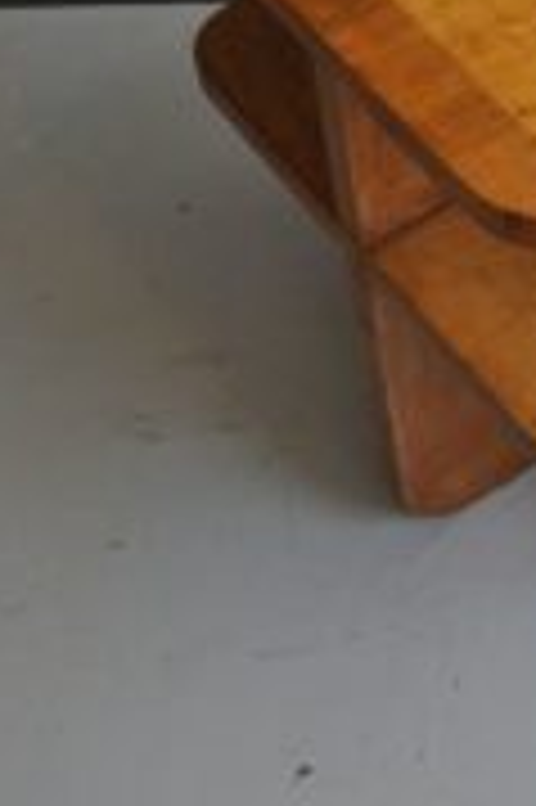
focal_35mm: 106
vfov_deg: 18.9
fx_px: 2372
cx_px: 631
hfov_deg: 12.6
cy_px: 59
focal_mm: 28
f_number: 5
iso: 400
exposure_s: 1/100
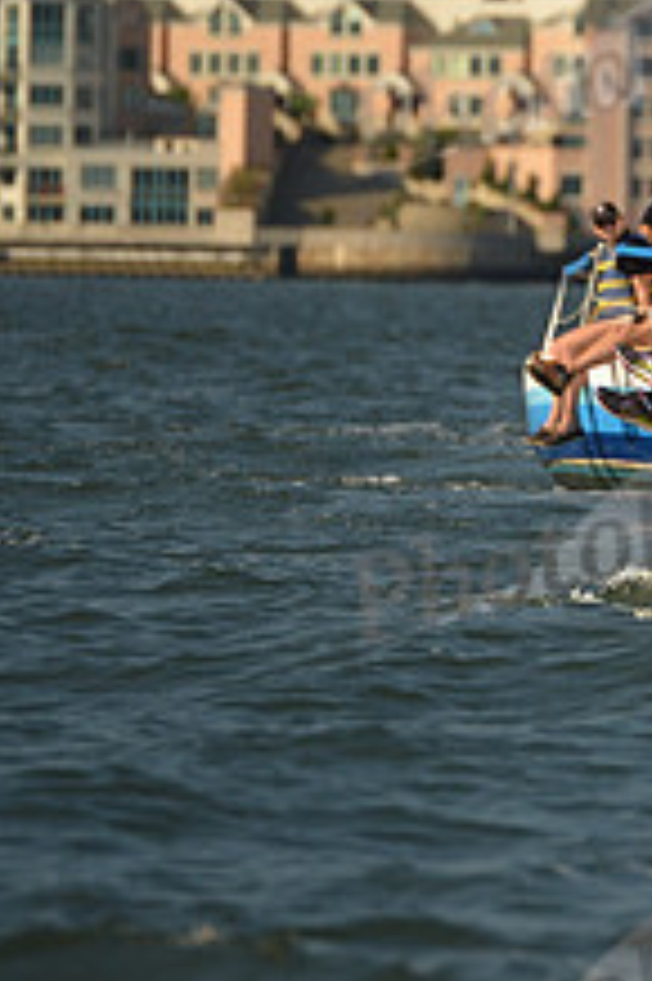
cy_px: 232
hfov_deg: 2.6
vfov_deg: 3.9
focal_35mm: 532
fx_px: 14475
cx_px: 1219
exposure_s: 1/1250
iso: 320
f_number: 4.5
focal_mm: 200
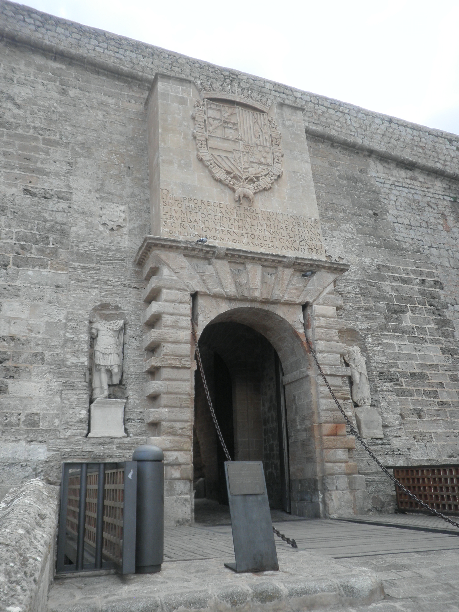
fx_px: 548
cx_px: 230
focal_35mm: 31
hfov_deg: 45.4
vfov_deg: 58.4
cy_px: 306
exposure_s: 1/320
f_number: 2.8
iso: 64
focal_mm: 5.5
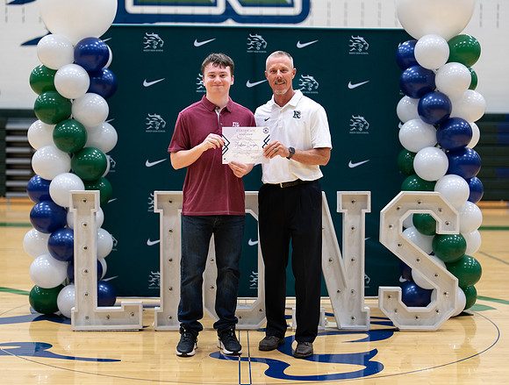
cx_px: 245
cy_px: 206
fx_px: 885
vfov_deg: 24.6
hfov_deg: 32.1
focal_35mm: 60
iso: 400
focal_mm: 50
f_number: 1.2
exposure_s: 1/320
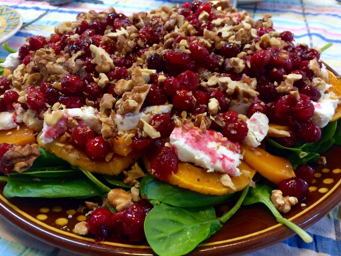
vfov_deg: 48.2
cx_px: 170
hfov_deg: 61.7
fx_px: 286
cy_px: 128
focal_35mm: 29
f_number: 2.2
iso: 125
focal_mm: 4.15
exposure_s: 1/33
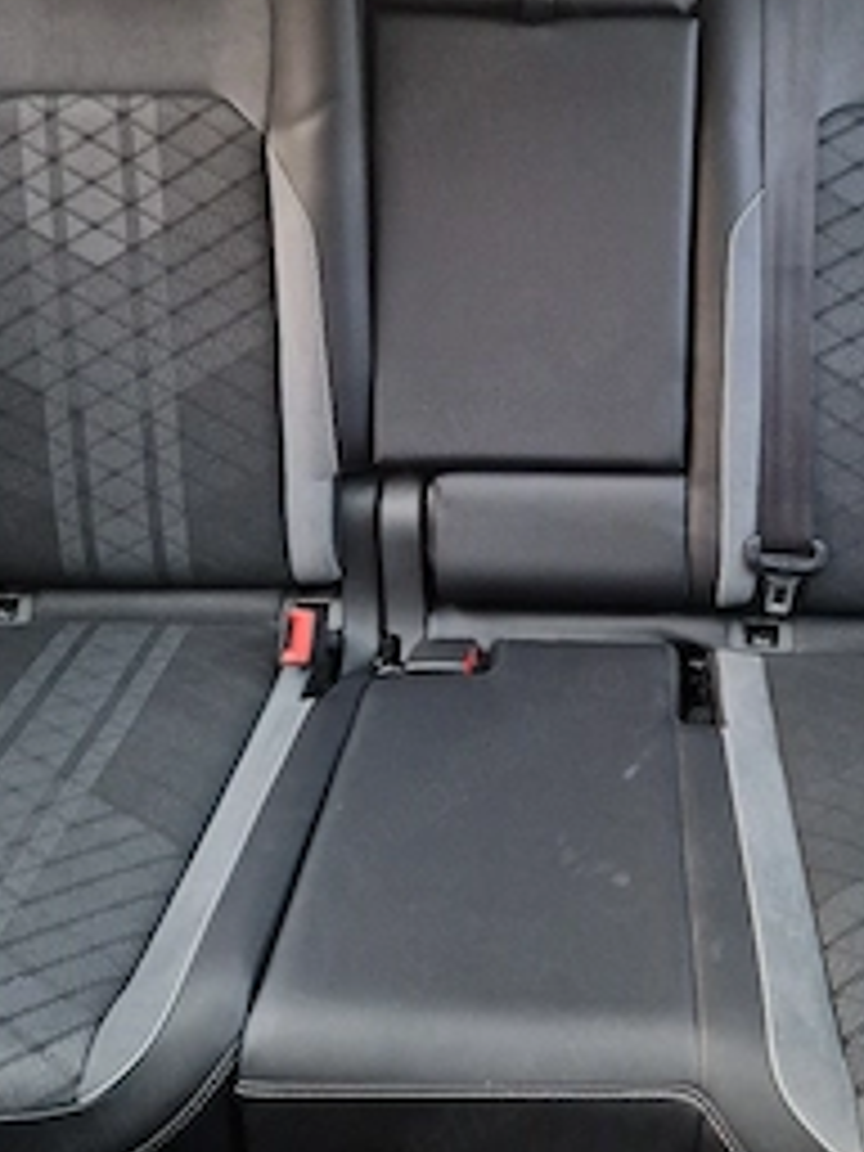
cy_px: 468
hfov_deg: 39.2
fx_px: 1198
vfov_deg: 51.1
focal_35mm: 36
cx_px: 572
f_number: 1.8
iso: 1250
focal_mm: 5.4
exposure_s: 1/25
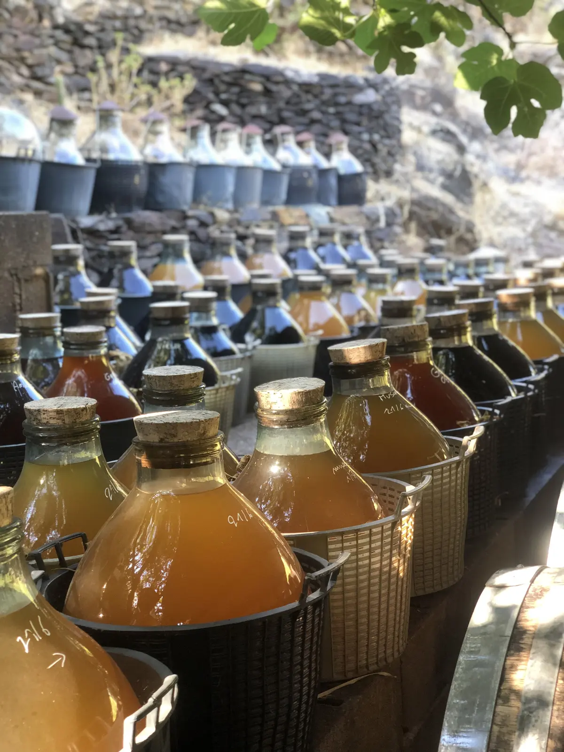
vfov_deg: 36.8
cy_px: 376
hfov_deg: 28.0
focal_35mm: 52
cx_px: 282
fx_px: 1129
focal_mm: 6
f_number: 2.4
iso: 125
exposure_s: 1/60
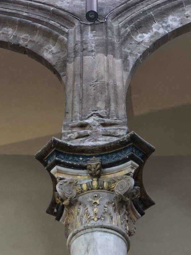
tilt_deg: +46.1
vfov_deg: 24.6
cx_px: 100
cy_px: 172
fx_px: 582
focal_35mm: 79
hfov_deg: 18.7
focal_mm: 6
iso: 200
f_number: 2.4
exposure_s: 1/8
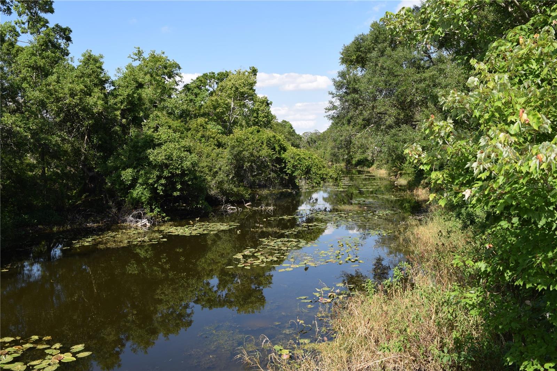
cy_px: 186
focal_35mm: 30
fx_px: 464
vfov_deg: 43.6
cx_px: 278
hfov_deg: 61.9
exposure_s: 1/200
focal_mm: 20
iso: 100
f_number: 8
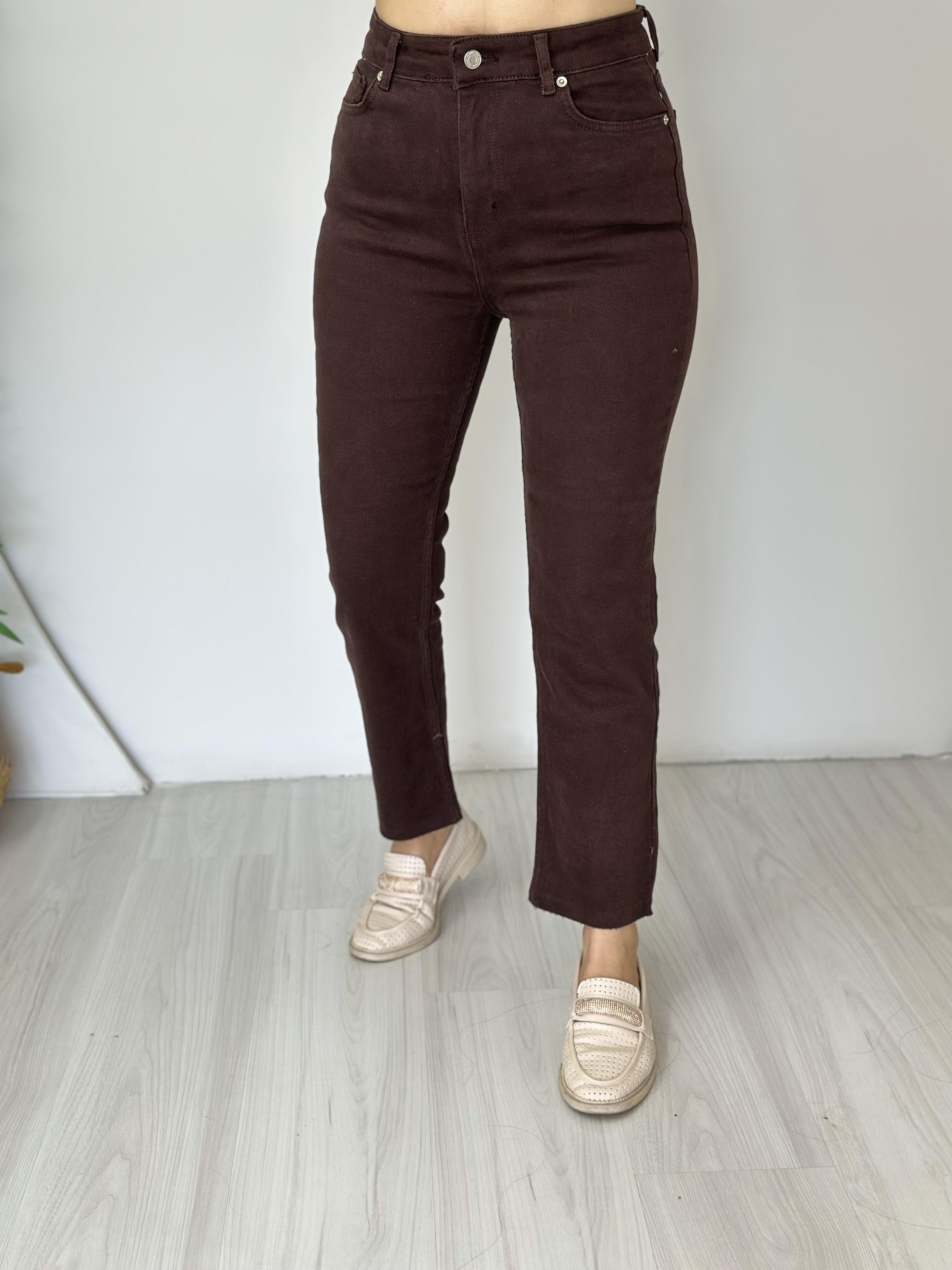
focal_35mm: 48
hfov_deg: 30.3
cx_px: 476
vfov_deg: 39.7
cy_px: 635
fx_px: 1760
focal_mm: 6.86
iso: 64
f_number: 1.78
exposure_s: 1/100
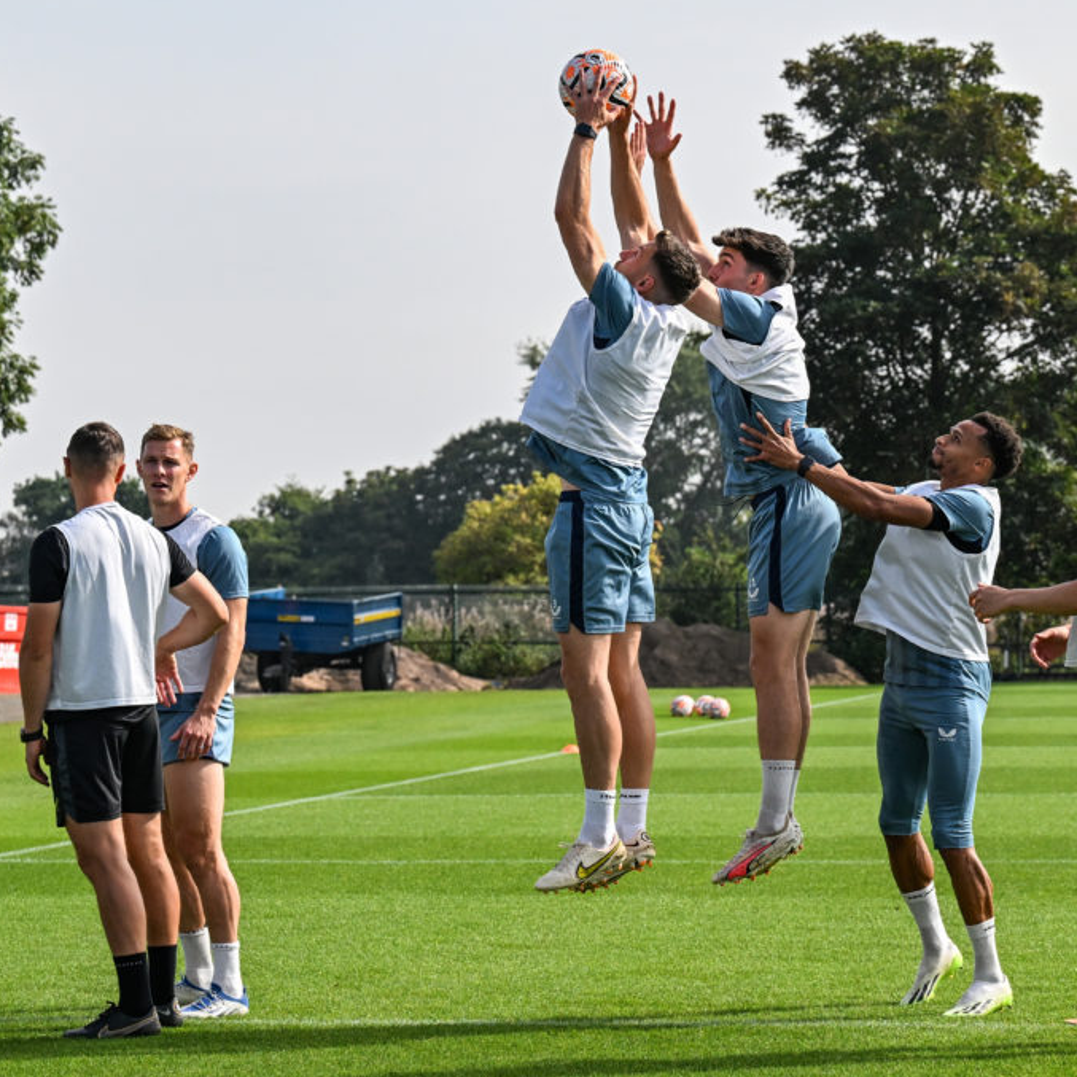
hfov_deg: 12.9
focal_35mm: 135
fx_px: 4752
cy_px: 538
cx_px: 644
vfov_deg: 12.9
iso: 800
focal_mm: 70
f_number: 5
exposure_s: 1/5000
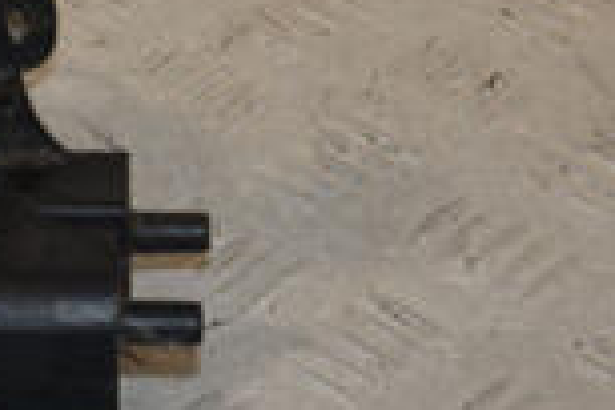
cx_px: -362
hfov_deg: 9.0
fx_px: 3809
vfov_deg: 6.2
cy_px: 68
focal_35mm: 223
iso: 800
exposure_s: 1/200
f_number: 8
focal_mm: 38
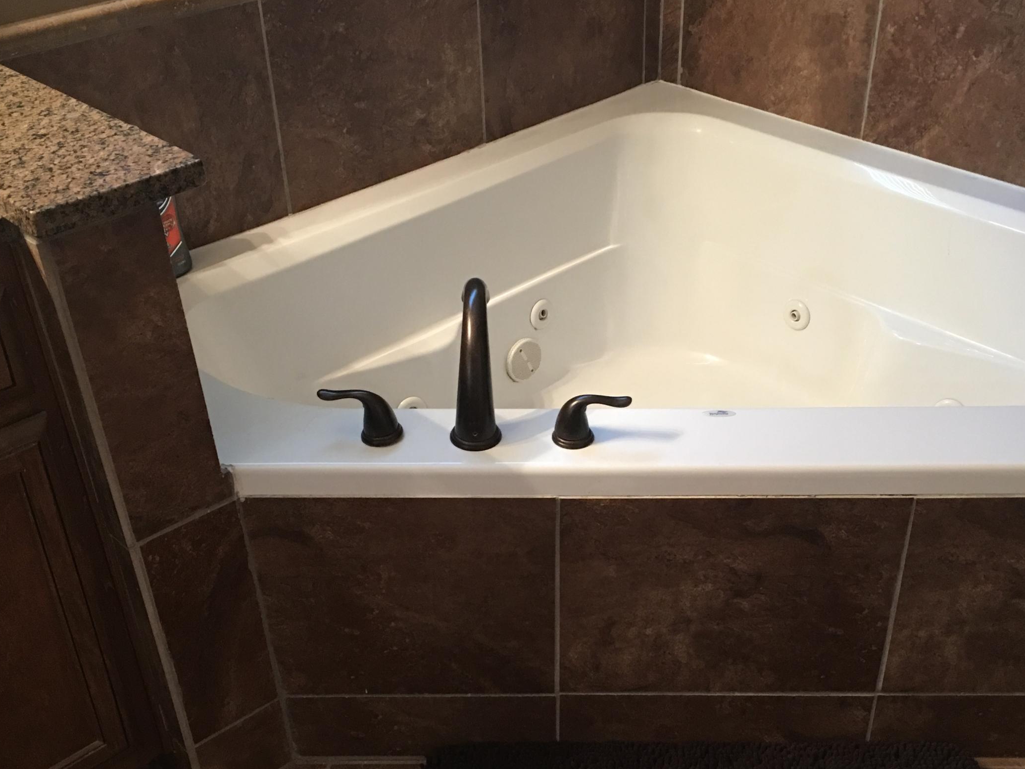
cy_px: 506
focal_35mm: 42
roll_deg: +0.5
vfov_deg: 34.1
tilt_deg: -34.9
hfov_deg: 44.7
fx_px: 1244
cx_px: 553
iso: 80
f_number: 2.2
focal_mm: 4.15
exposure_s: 1/8
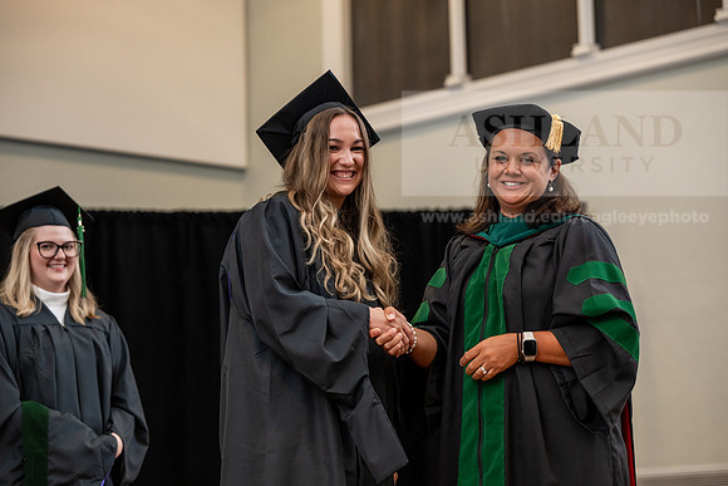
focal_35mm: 102
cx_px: 364
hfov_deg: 20.0
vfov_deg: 13.4
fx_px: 2063
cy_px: 243
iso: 1600
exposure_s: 1/200
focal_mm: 102
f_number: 3.5
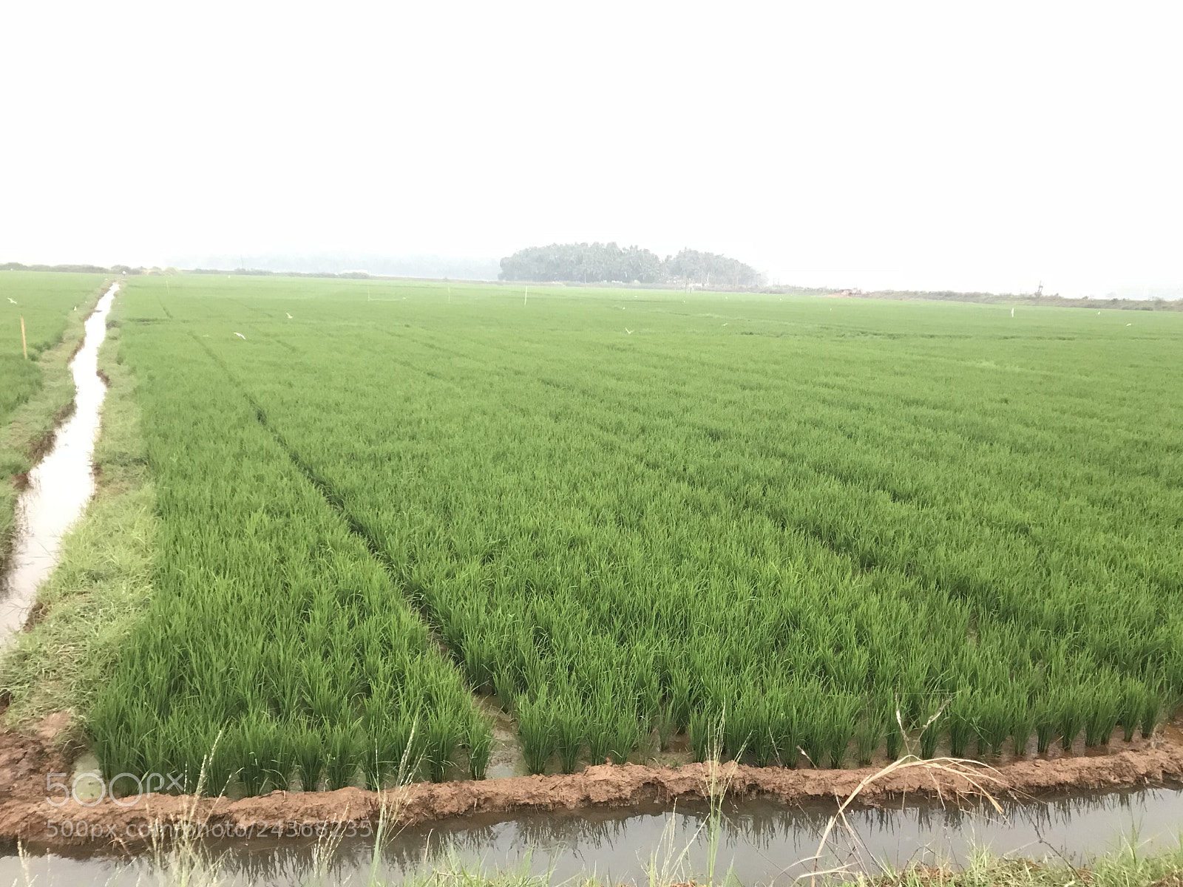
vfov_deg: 49.7
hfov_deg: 63.4
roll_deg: -2.0
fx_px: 957
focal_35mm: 28
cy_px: 444
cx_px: 592
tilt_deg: -9.0
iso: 40
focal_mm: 3.99
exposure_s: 1/15
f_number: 1.8
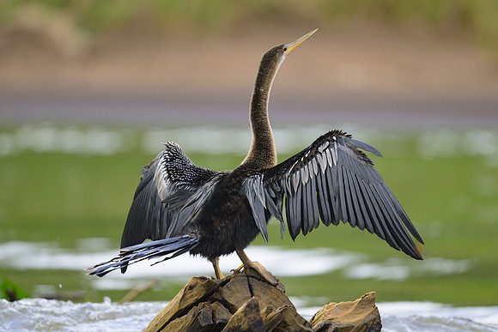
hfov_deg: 4.1
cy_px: 166
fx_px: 6918
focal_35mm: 500
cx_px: 249
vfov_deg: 2.8
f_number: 5.6
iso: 1400
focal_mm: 500
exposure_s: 1/1600
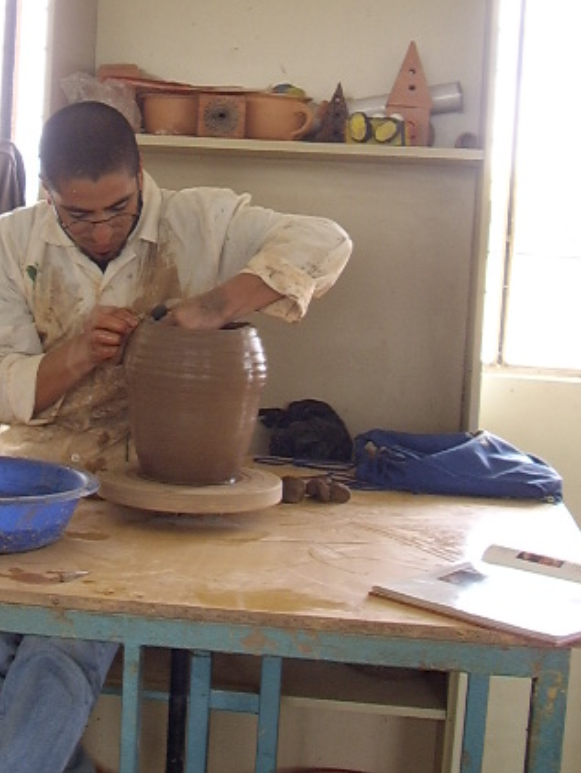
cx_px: 205
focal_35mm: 50
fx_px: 1118
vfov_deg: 38.2
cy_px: 365
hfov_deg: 29.0
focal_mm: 6.3
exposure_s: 1/36
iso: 100
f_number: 3
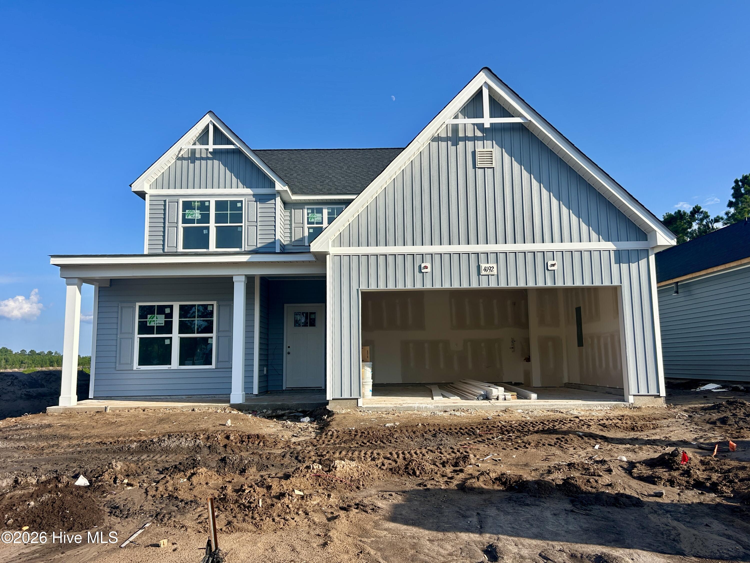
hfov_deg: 67.3
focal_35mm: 26
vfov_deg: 53.1
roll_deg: -0.5
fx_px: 563
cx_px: 375
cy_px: 282
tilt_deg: +7.8
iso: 50
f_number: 1.5
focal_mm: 5.7
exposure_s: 1/3831
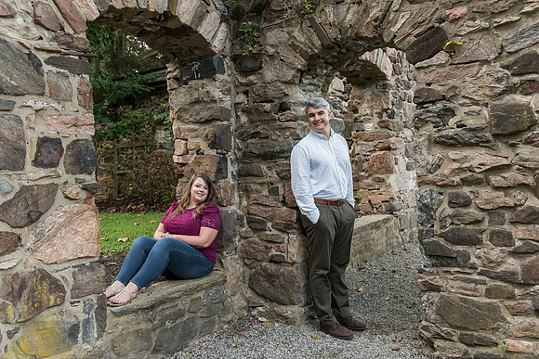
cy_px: 180
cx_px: 270
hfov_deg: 58.7
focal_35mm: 32
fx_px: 479
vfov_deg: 41.1
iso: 1600
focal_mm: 32
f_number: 4
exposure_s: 1/200
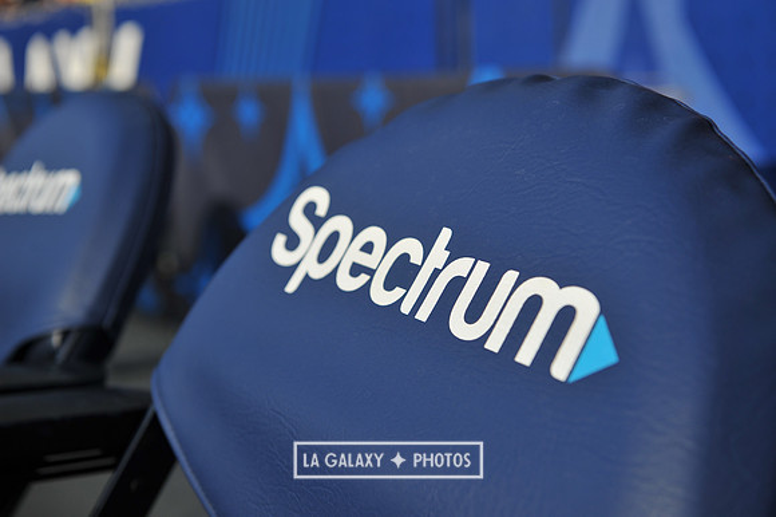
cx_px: 388
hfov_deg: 35.7
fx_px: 1206
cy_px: 258
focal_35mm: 56
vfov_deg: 24.2
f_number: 4.5
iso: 250
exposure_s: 1/2500
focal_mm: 56
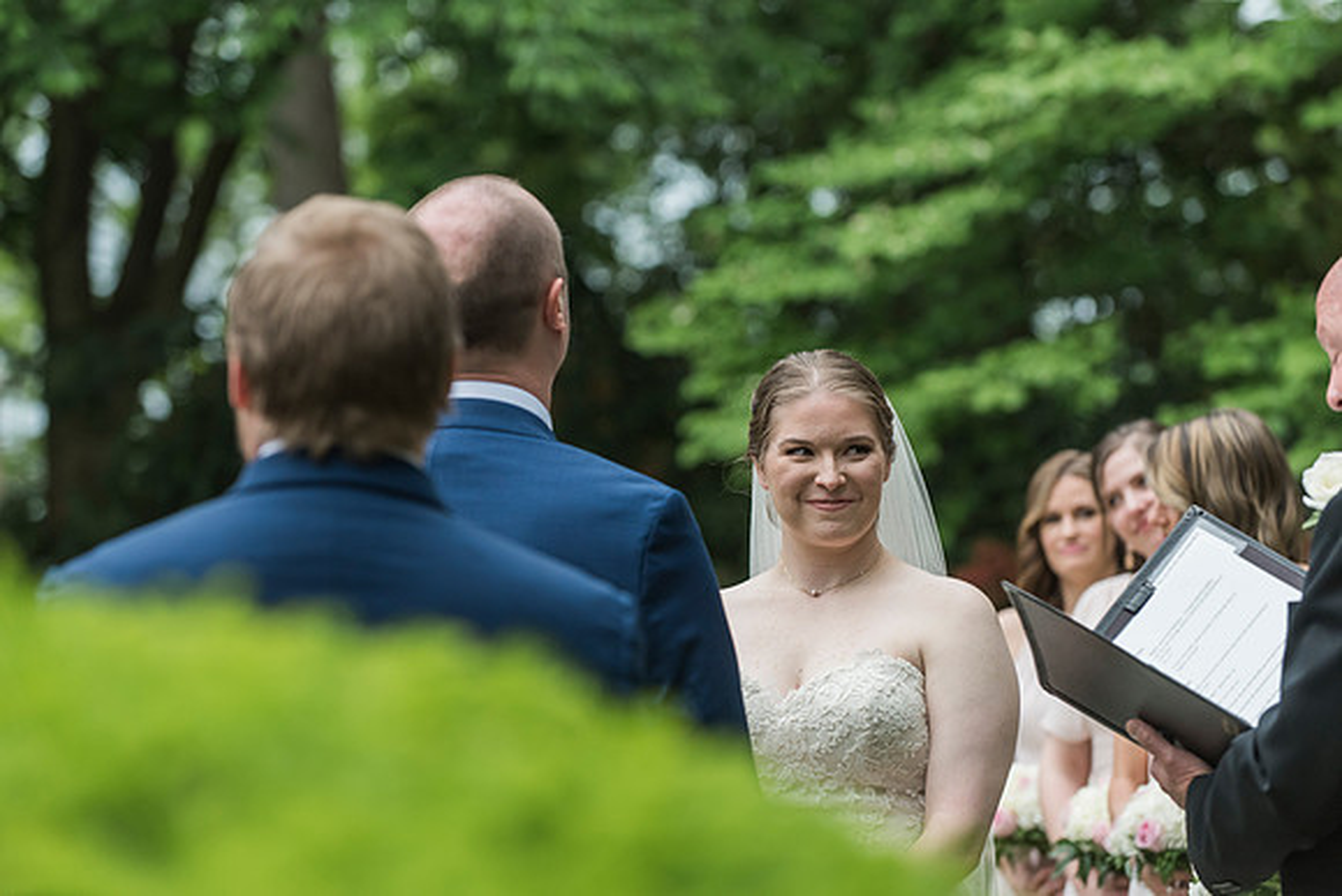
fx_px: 5220
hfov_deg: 14.7
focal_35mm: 140
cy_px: 448
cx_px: 671
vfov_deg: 9.8
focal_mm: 140
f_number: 4
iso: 800
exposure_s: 1/1250
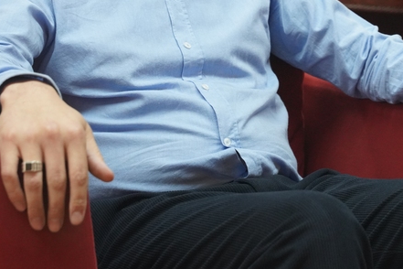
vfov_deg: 10.4
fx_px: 1463
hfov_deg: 15.6
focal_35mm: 131
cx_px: 308
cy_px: -17
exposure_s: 1/160
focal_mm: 56.3
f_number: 4
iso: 2500
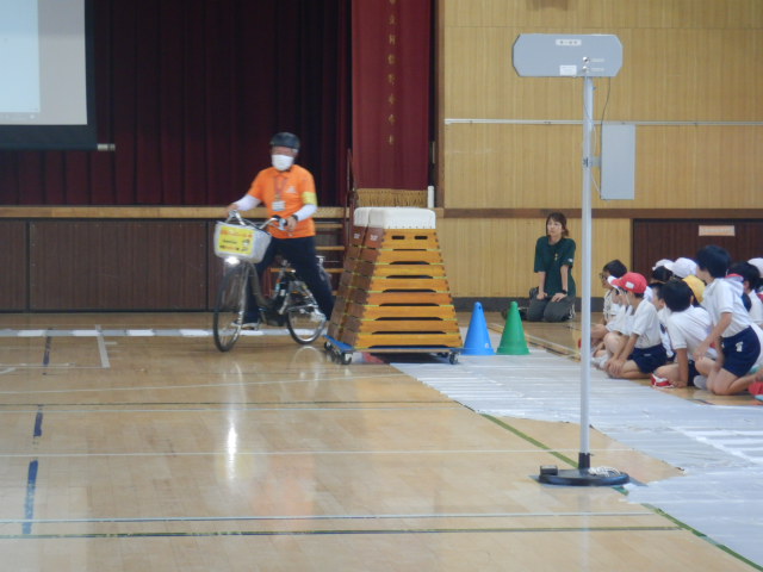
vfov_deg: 12.3
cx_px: 382
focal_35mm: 120
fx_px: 2645
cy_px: 286
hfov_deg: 16.4
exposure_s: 1/25
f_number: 4.9
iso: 400
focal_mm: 21.5
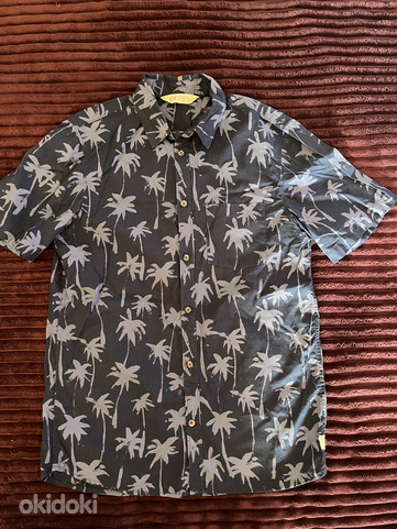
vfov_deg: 65.3
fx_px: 413
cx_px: 194
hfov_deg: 51.4
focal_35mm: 27
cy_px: 267
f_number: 1.6
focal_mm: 5.1
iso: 640
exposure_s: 1/30
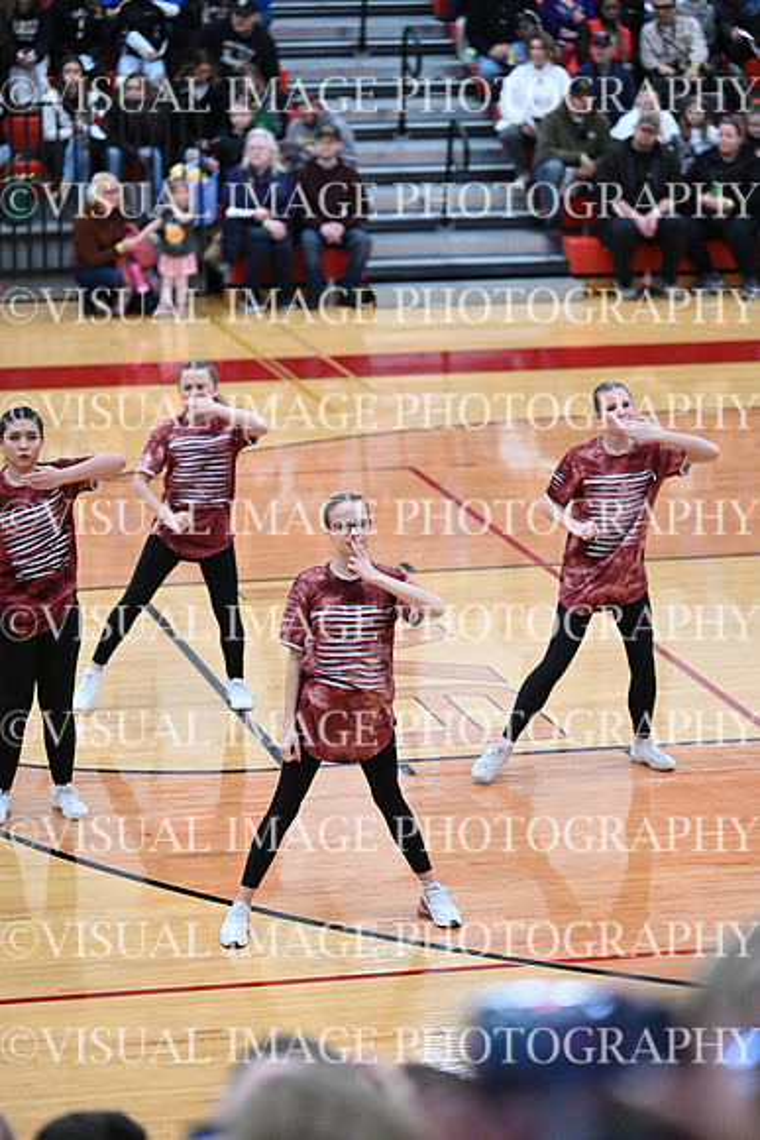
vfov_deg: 16.4
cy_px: 570
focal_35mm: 125
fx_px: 3956
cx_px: 380
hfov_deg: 11.0
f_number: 2.8
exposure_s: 1/400
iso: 4000
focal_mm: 125
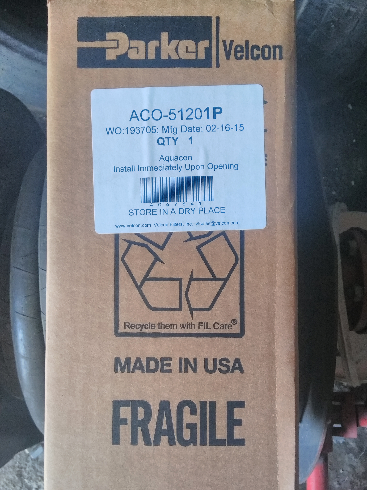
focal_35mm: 23
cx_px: 186
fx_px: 325
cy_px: 263
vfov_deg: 73.8
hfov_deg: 58.9
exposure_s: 1/100
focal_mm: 3.57
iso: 528
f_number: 2
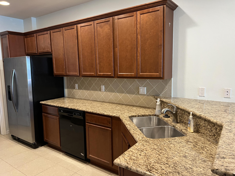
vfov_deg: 53.1
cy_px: 88
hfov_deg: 67.3
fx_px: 177
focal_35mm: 26
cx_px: 118
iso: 200
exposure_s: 1/60
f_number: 1.5
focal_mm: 5.7
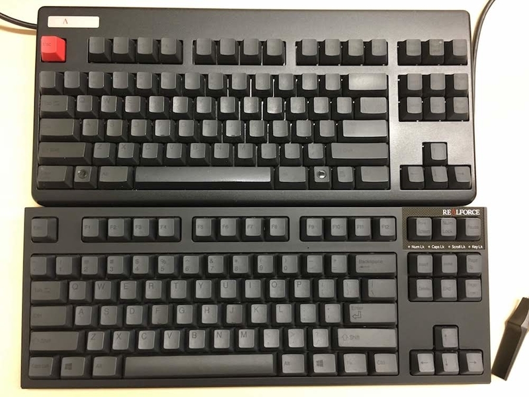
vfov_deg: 48.2
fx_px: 443
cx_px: 264
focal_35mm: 29
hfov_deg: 61.7
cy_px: 198
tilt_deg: -82.7
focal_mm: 4.15
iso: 160
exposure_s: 1/30
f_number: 2.2
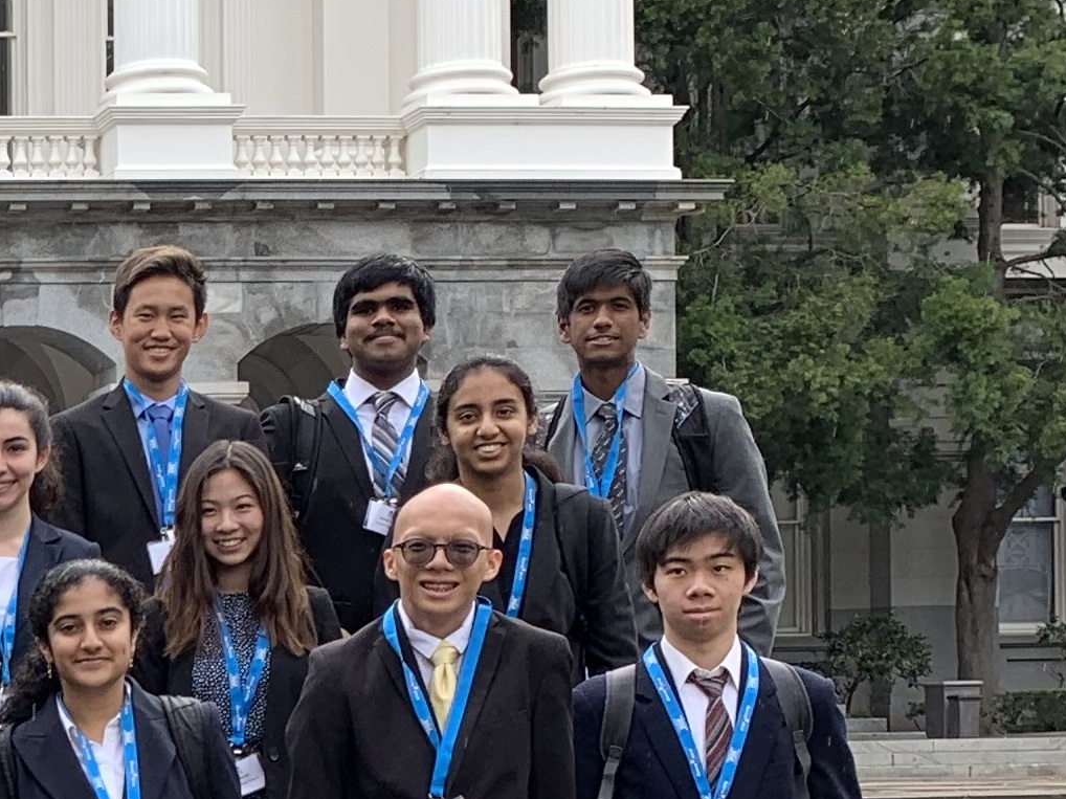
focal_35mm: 103
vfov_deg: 14.0
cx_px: -487
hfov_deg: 17.4
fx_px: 3171
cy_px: 906
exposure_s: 1/347
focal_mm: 4.25
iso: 25
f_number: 1.8
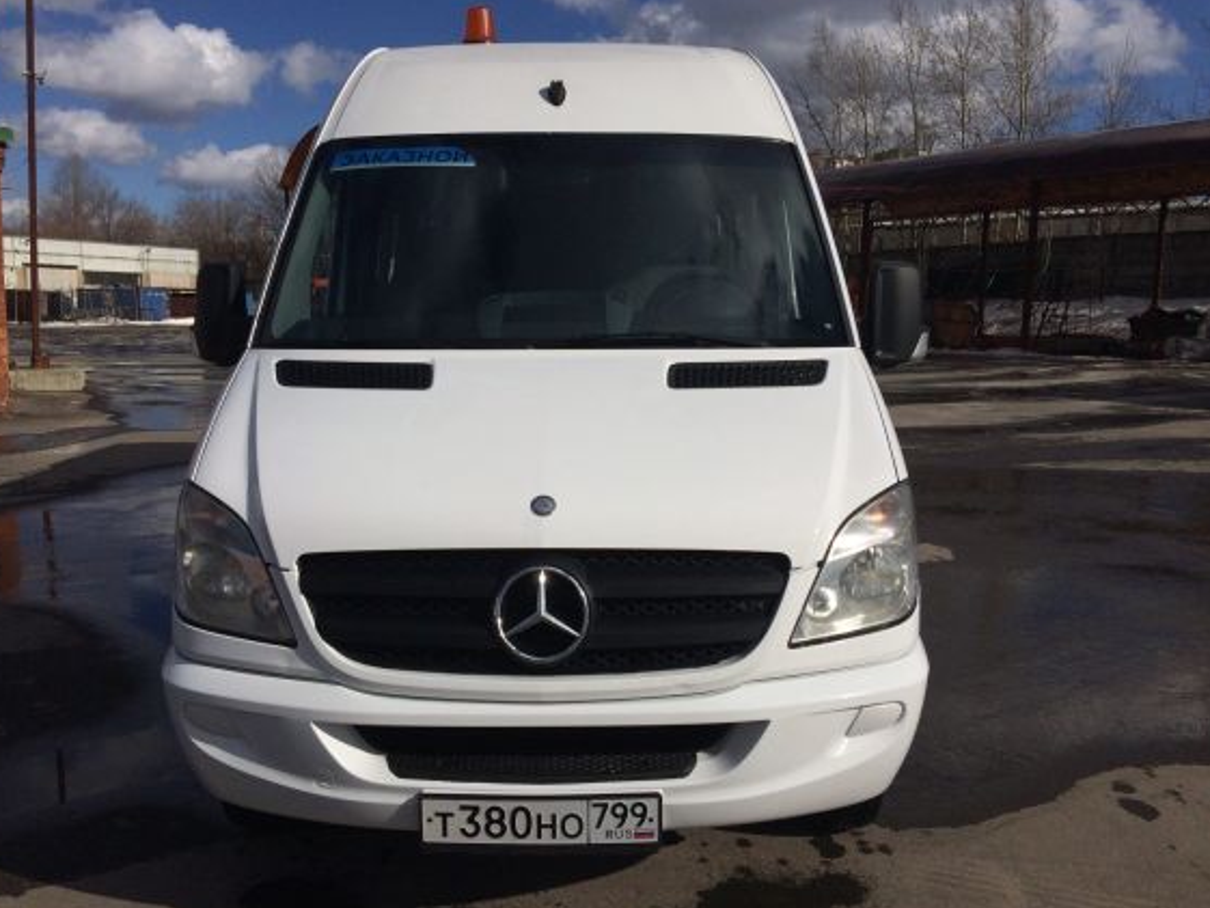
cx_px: 580
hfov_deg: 58.3
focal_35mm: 31
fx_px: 1084
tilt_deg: -5.9
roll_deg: +0.1
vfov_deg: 45.5
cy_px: 444
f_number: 2.2
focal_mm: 4.15
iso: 40
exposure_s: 1/10309
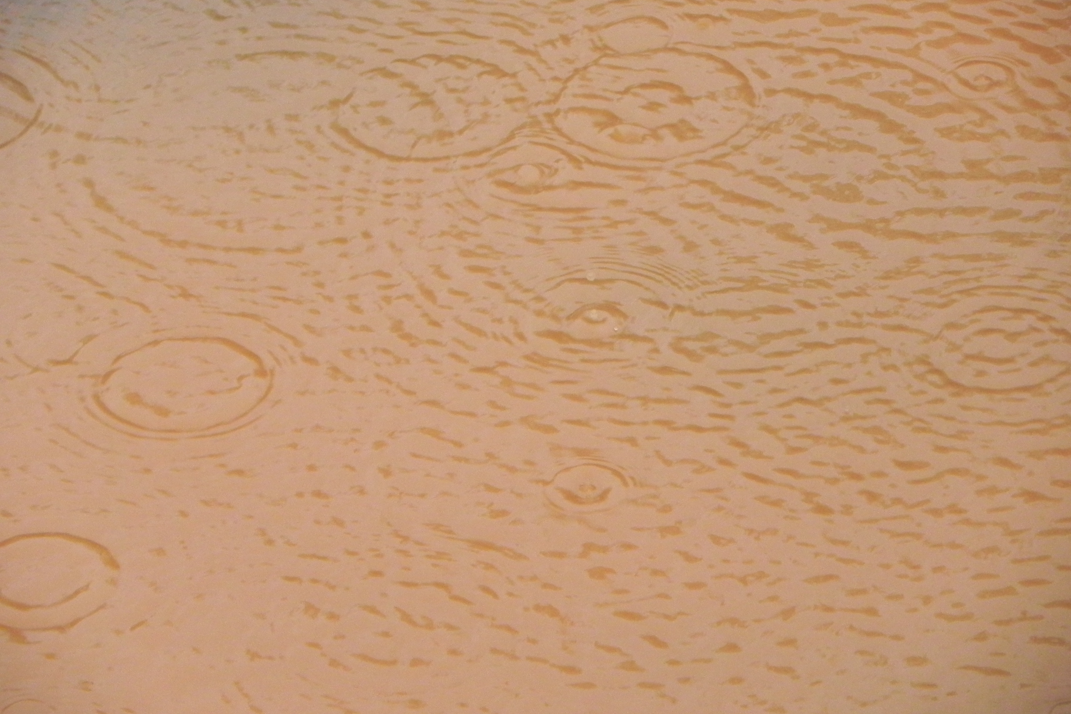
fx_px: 9013
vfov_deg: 4.5
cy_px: 343
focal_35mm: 303
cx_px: 536
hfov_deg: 6.8
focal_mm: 51.8
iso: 800
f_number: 4.5
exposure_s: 1/400
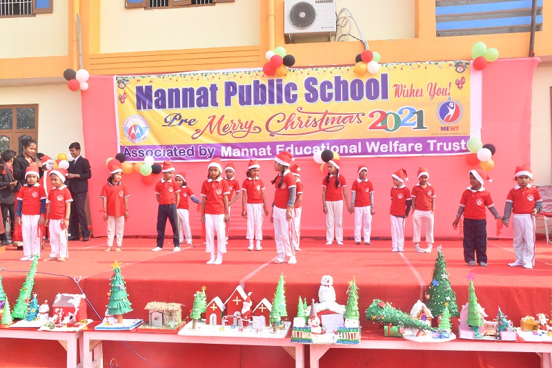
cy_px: 184
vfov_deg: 40.0
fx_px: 506
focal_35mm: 33
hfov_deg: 57.2
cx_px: 276
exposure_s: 1/80
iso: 400
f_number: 16
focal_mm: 22
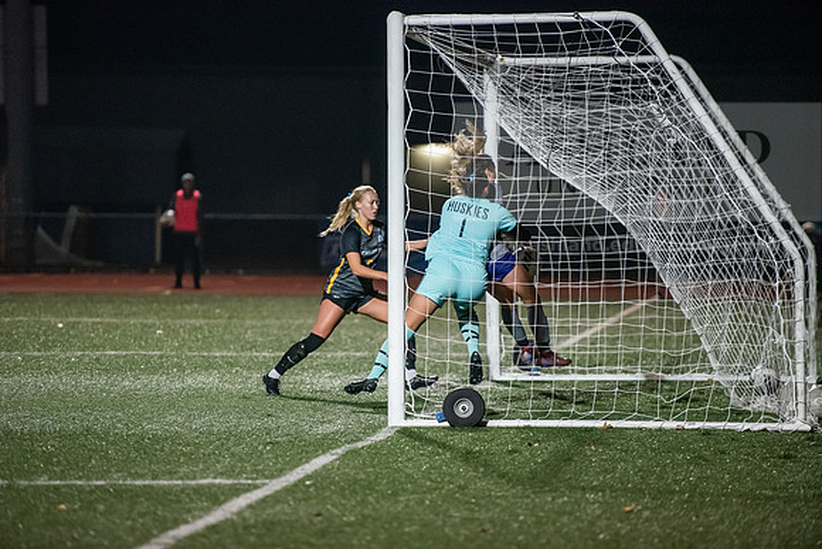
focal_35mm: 200
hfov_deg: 10.3
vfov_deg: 6.9
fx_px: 4568
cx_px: 411
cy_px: 274
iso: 8000
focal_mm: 200
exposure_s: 1/1000
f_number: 2.8
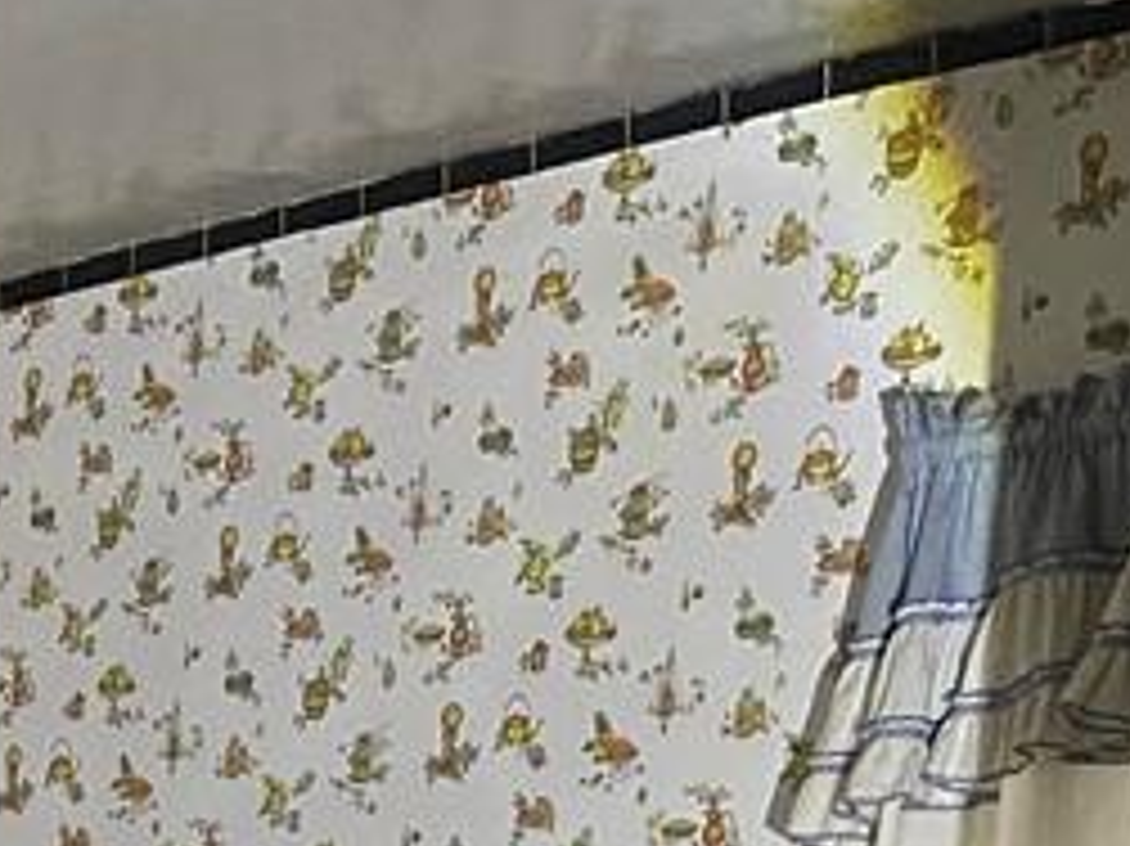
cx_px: -644
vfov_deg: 12.8
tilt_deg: -10.2
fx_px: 3328
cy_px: 1642
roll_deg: -1.0
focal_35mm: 102
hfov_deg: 17.1
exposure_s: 1/46
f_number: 1.6
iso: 500
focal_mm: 5.1
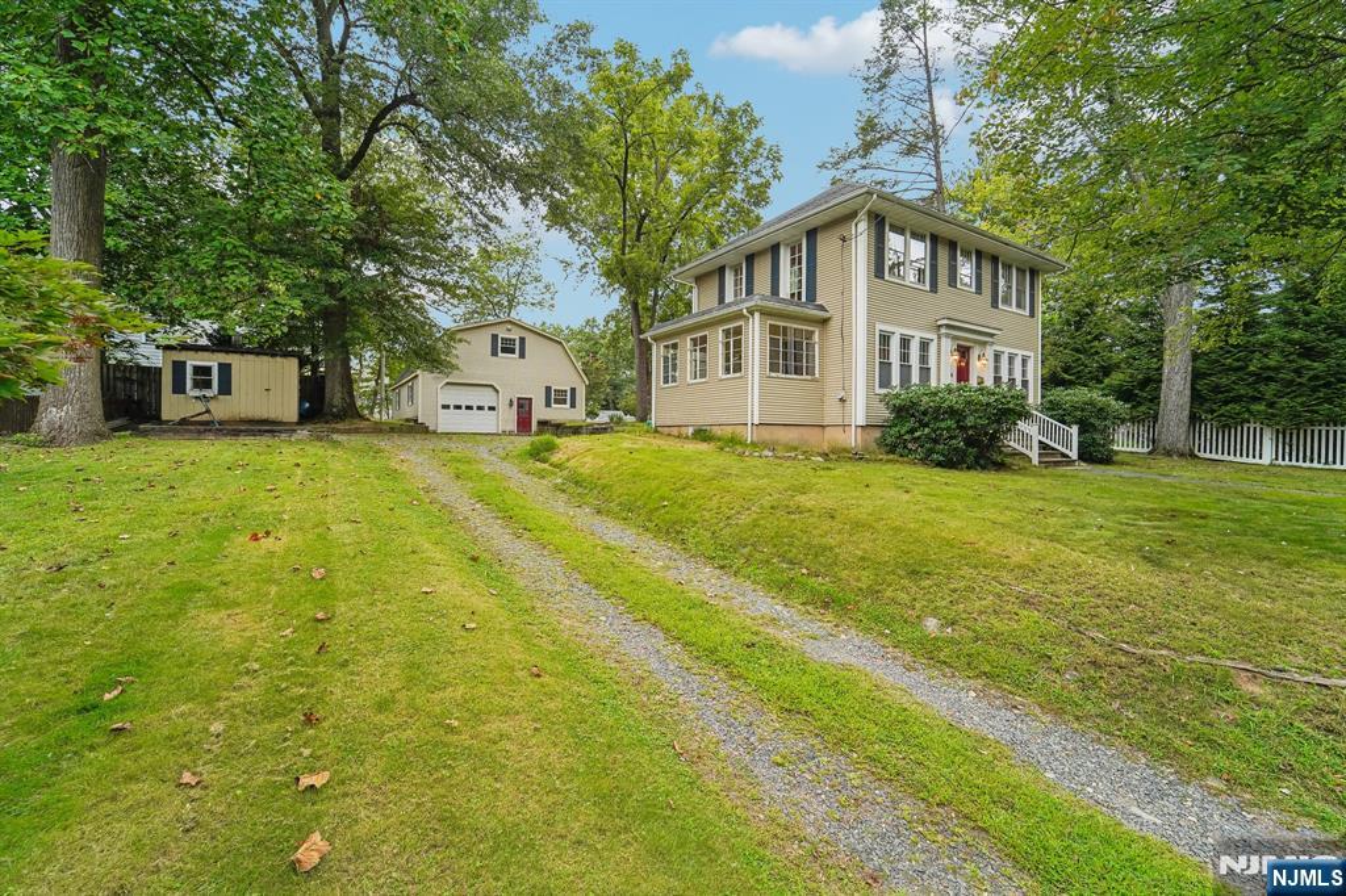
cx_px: 673
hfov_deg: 104.3
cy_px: 448
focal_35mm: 14
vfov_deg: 81.2
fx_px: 523
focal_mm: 14
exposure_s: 1/80
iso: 400
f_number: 8
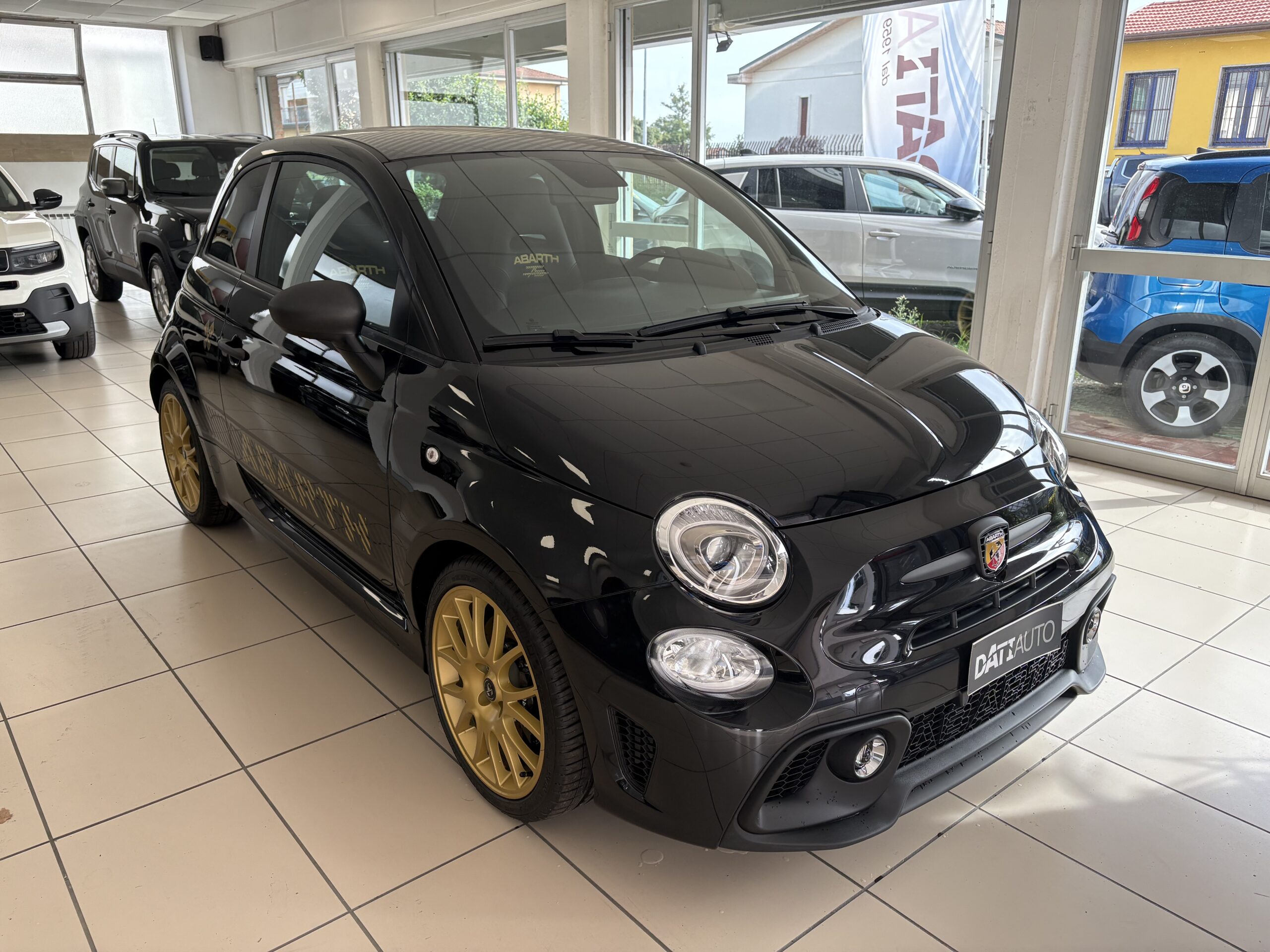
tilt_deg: -17.7
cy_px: 476
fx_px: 954
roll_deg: +0.4
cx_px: 635
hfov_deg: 67.3
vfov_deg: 53.1
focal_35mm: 26
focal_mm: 5.96
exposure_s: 1/242
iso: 80
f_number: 1.6
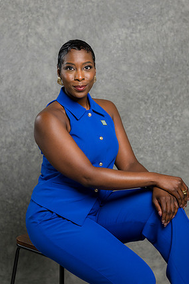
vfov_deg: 22.6
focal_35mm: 90
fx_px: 709
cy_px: 150
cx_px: 100
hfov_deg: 15.2
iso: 125
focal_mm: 85
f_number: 5
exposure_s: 1/200
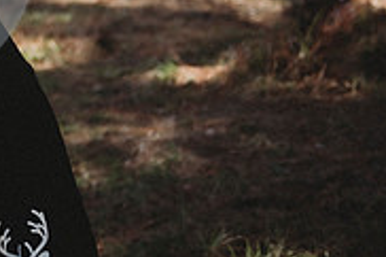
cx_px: -212
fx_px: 1639
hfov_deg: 12.7
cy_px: -141
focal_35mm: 153
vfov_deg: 8.7
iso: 100
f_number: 2.8
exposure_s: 1/500
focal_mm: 48
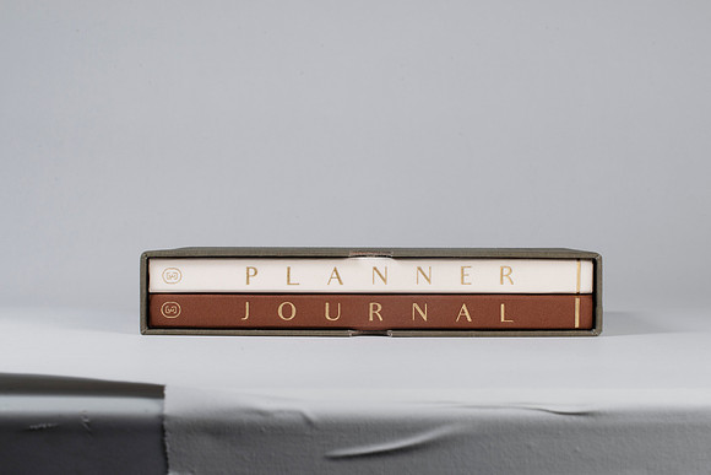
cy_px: 311
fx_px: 1322
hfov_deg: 30.1
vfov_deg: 20.3
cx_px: 373
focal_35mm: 67
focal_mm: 50
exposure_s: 1/250
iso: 200
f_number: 16
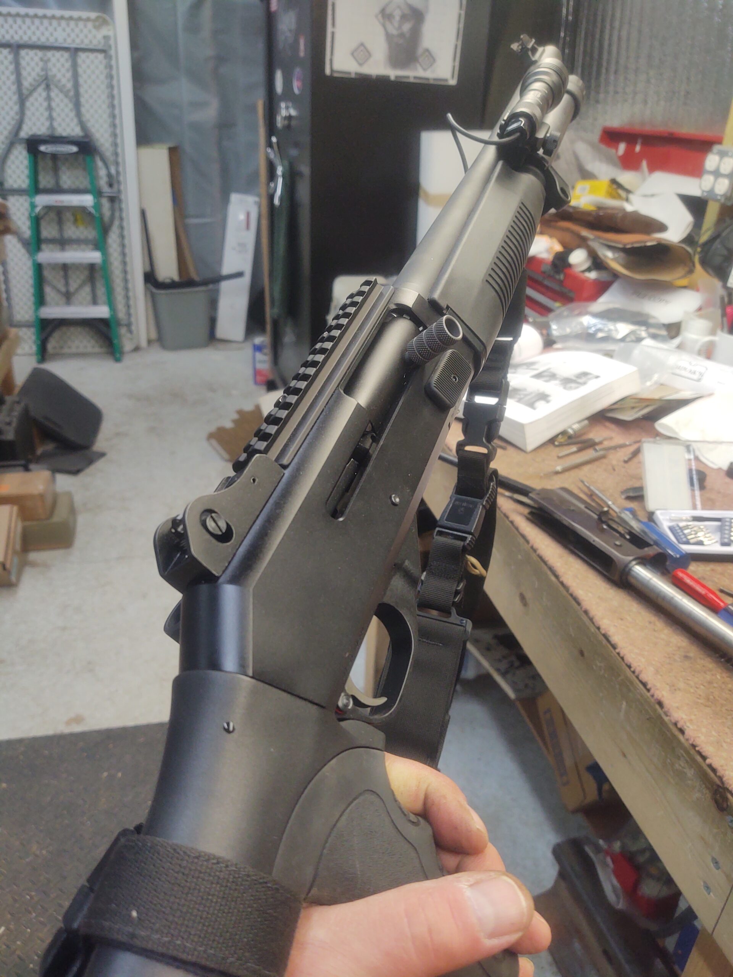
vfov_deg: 65.3
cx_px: 366
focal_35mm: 27
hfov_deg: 51.4
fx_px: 762
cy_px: 488
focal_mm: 4.75
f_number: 1.7
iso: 141
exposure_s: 1/120
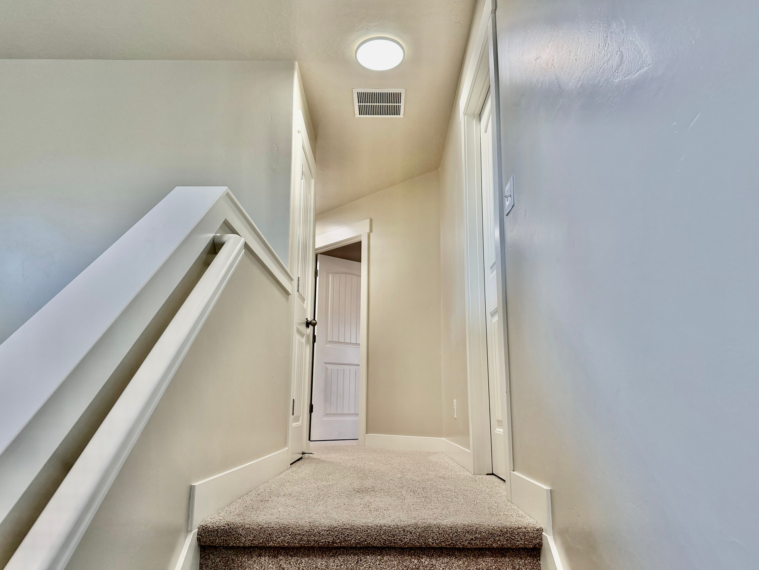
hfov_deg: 69.4
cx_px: 382
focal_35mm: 25
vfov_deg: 54.9
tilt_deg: +11.8
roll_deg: -0.1
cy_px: 292
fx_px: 548
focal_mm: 6.76
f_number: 1.78
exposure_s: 1/180
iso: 125
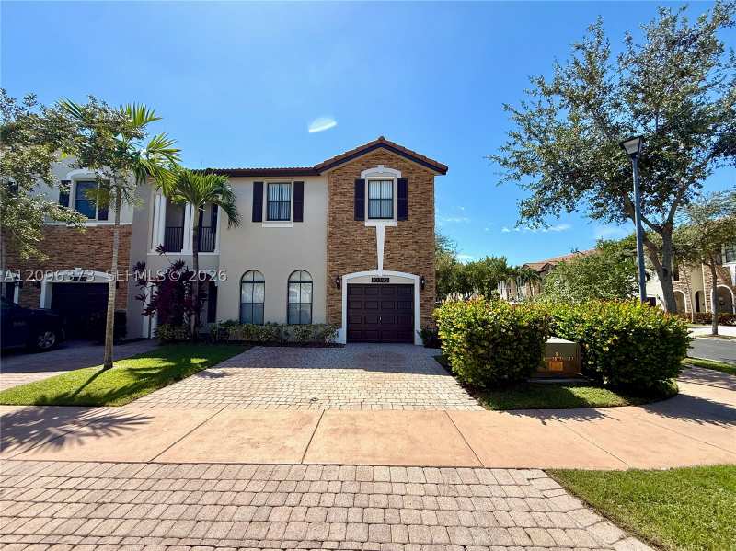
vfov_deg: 85.6
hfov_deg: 102.1
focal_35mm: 14
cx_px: 368
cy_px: 276
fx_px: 297
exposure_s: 1/1848
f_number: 2.2
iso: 50
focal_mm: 2.22
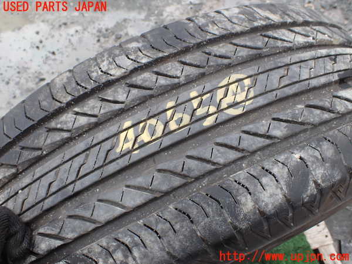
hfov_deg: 60.0
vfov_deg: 46.8
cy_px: 132
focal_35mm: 30
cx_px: 176
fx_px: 305
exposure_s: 1/250
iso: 100
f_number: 3.2
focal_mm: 5.4
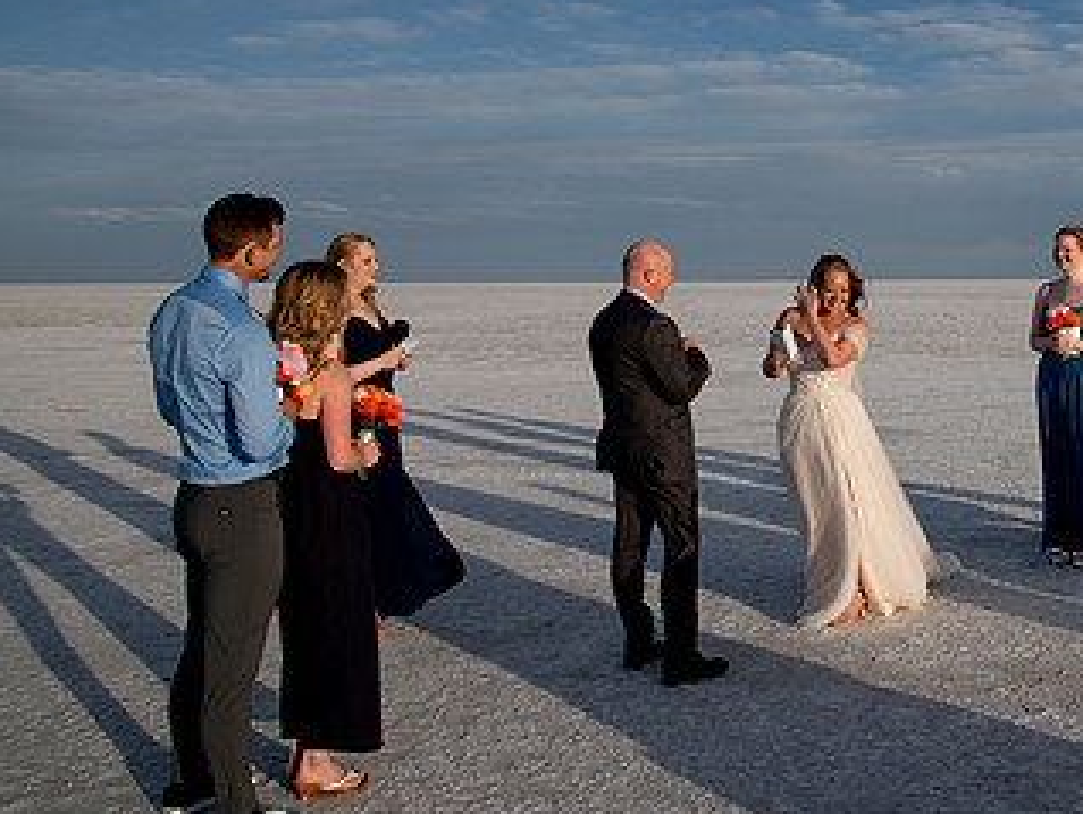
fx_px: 1315
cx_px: 926
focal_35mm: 42
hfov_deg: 42.0
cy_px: 289
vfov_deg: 34.2
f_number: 8
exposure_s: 1/800
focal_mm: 24
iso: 200
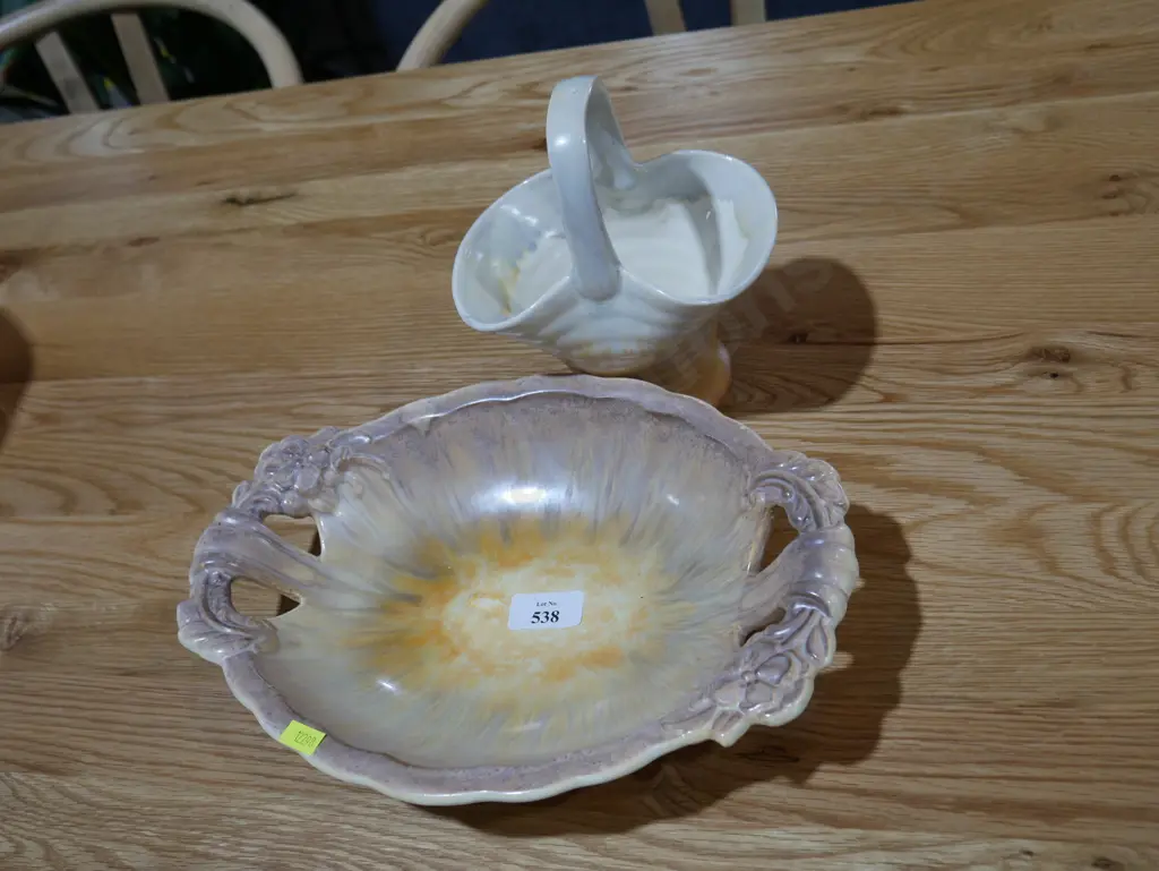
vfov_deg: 37.8
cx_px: 580
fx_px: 1273
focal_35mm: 38
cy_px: 436
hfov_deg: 49.0
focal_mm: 19
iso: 200
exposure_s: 1/100
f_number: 4.1
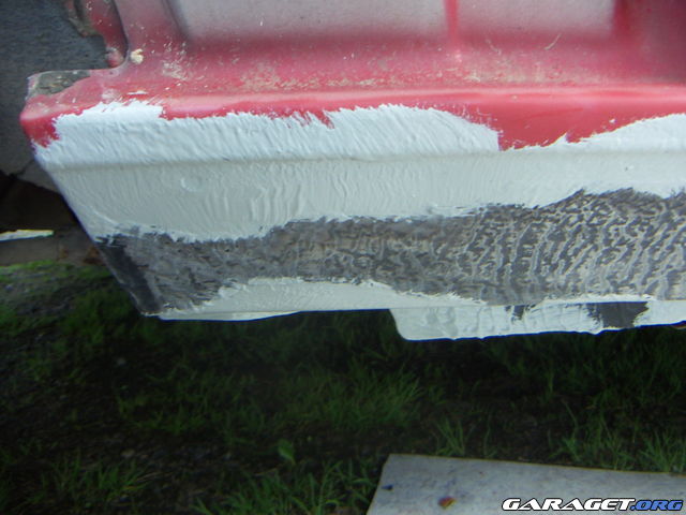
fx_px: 713
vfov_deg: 39.7
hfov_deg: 51.4
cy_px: 258
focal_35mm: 36
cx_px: 343
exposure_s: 1/50
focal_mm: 4.7
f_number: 2.8
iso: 64
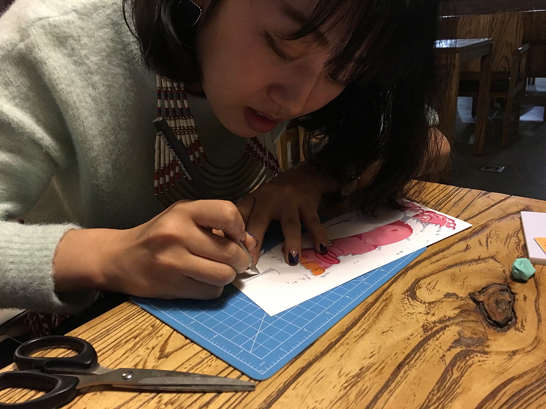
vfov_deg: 48.2
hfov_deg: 61.7
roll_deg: +3.8
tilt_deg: -20.5
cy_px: 204
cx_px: 273
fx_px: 457
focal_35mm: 29
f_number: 2.2
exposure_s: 1/4
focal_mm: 4.15
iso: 100
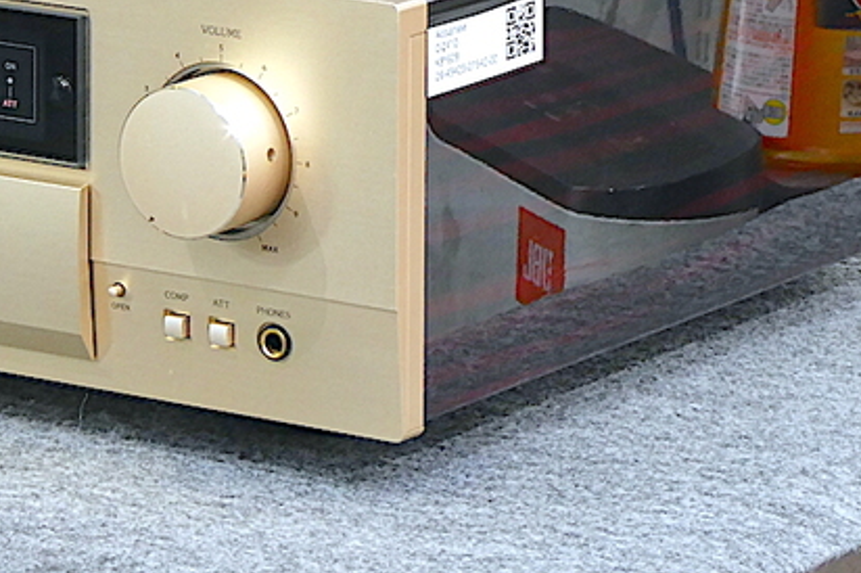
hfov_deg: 7.4
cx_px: 90
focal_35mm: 279
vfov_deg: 4.9
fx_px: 6667
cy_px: -10
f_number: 5.1
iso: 200
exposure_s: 1/5
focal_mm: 20.6
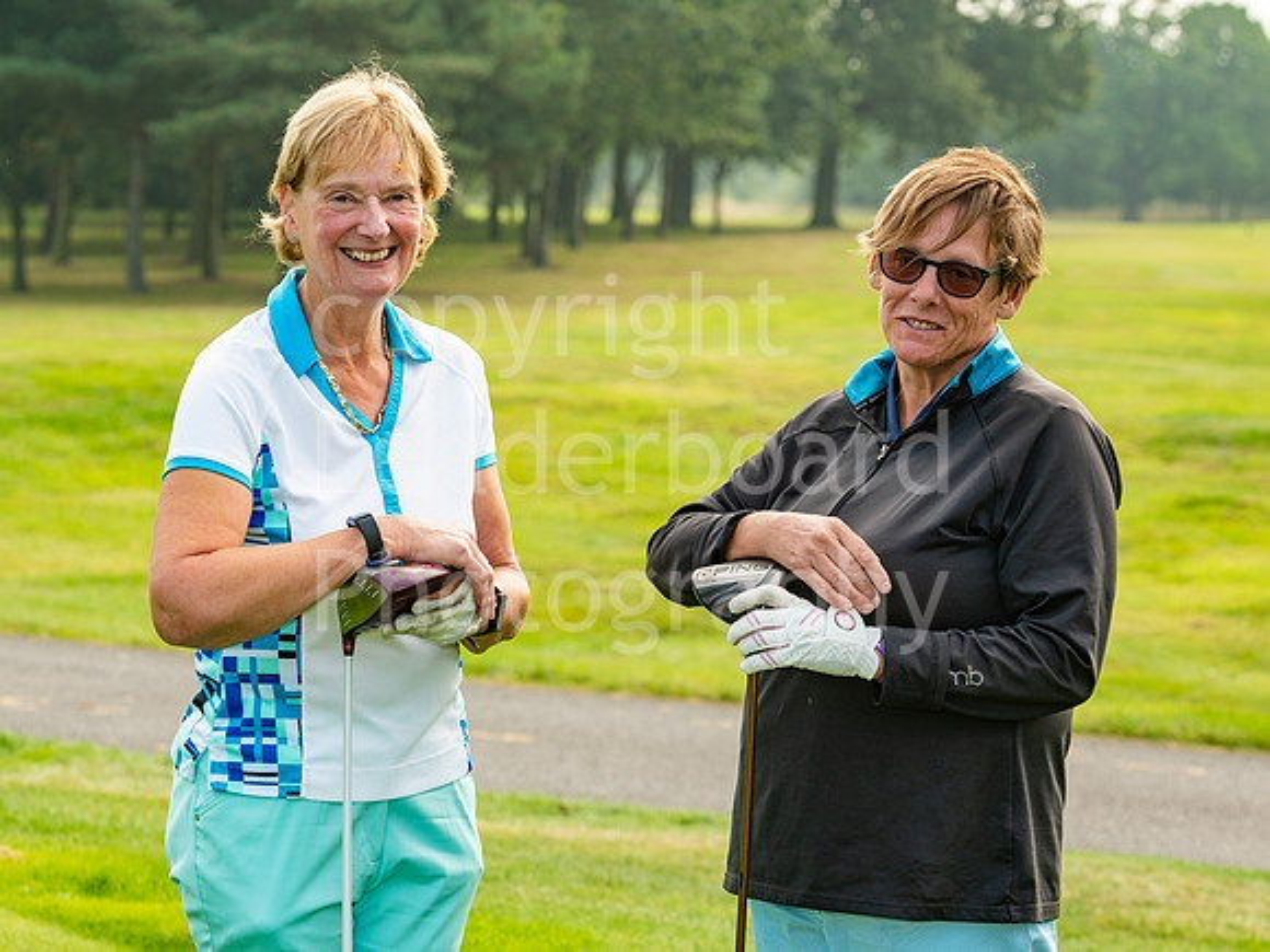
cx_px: 633
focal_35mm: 136
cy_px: 436
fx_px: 4994
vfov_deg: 10.9
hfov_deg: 14.5
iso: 200
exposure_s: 1/200
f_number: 8
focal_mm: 116
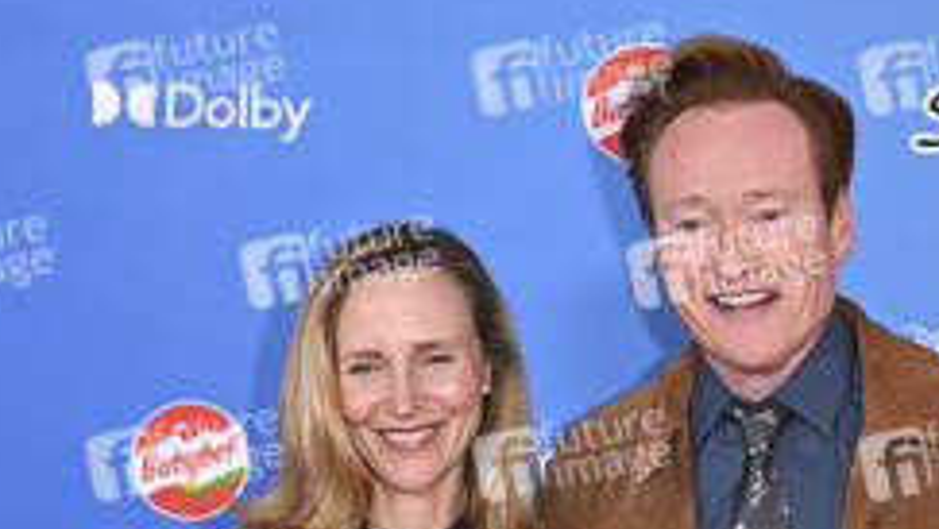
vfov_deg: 12.1
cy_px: 552
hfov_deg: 21.5
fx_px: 2466
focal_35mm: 99
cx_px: 624
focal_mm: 51
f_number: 6.3
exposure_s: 1/250
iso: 1250
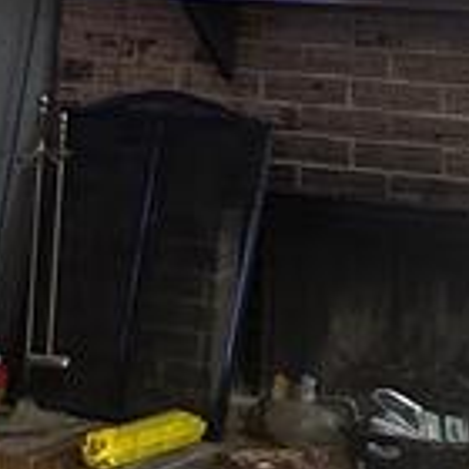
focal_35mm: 116
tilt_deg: +2.0
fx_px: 1778
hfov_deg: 14.6
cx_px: 543
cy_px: -40
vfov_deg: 14.7
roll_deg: -5.6
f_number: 1.78
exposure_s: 1/60
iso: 250
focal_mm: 6.86
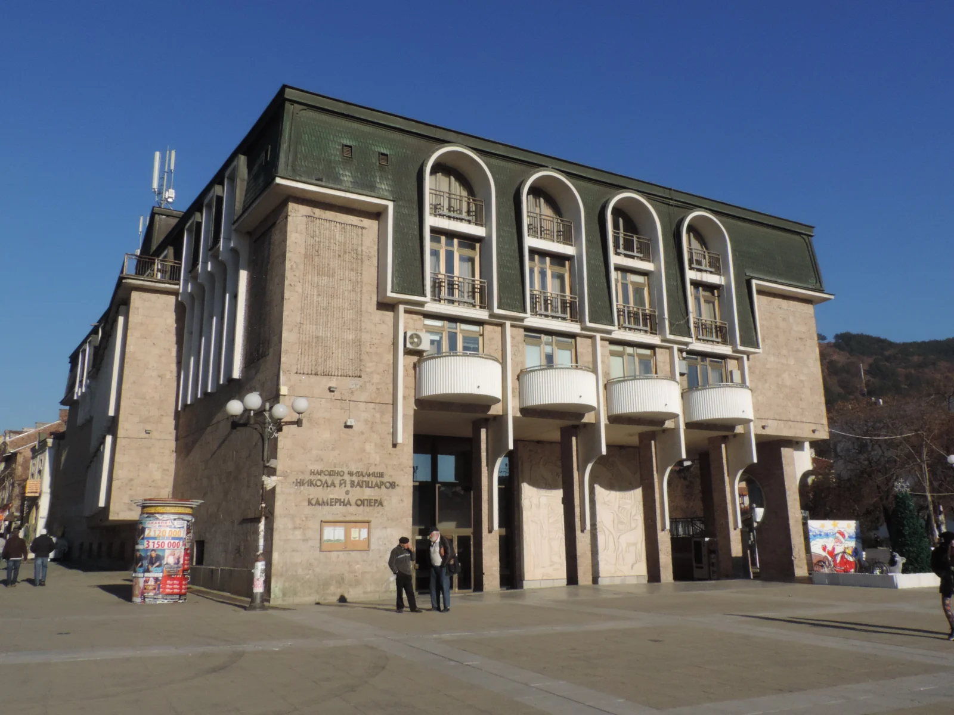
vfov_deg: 49.7
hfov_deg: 63.4
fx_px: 772
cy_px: 358
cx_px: 477
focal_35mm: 28
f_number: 7.6
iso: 400
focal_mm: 4.9
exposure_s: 1/1600
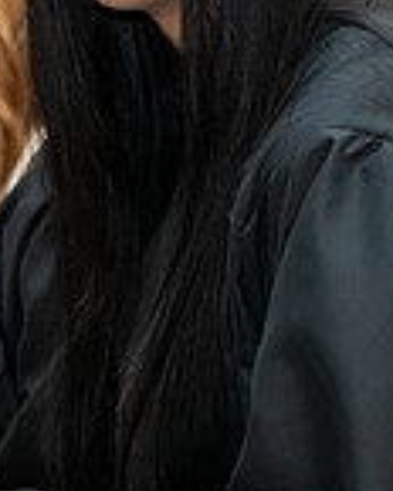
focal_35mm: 383
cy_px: -25
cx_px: 125
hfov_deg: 4.0
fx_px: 5568
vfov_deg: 5.0
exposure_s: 1/200
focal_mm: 102
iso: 3200
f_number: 3.2
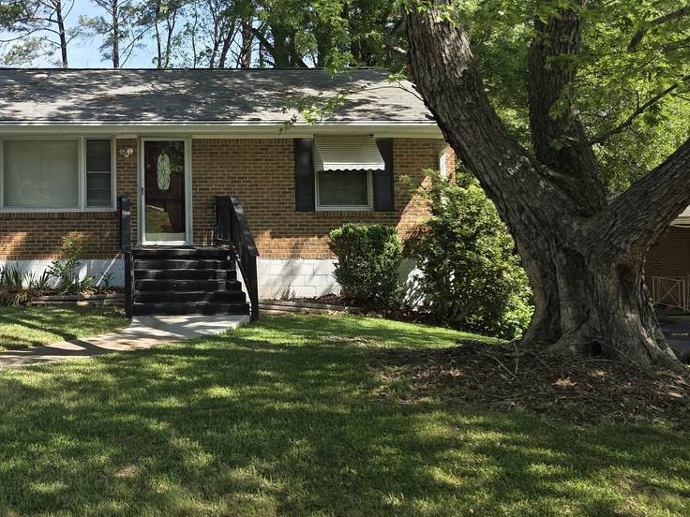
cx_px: 112
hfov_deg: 43.9
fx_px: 797
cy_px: 171
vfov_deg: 35.6
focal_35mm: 40
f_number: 1.8
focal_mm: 5.4
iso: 80
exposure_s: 1/1654
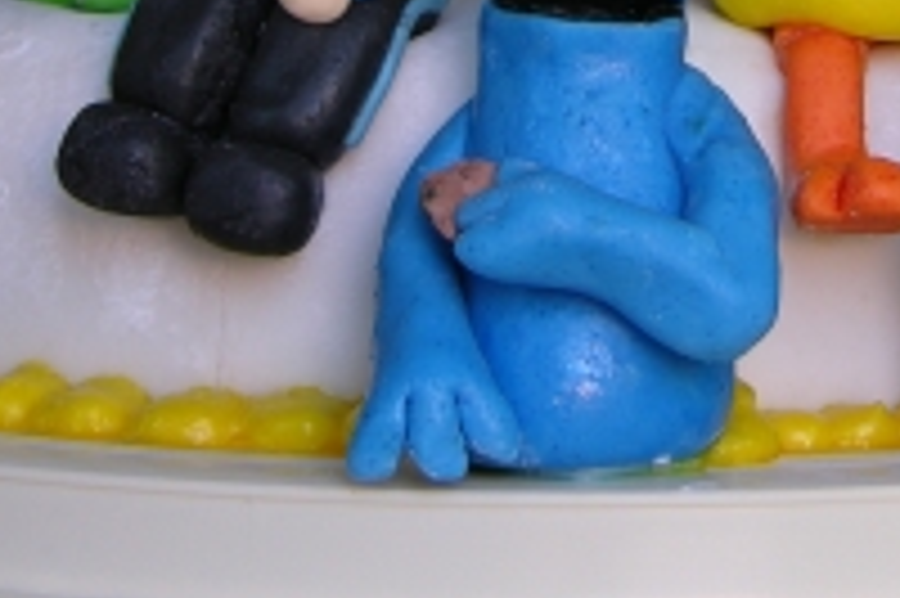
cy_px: -301
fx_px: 5146
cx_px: 644
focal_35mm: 206
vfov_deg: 6.6
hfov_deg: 10.0
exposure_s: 1/23.6
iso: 50
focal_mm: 16.8
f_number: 3.2
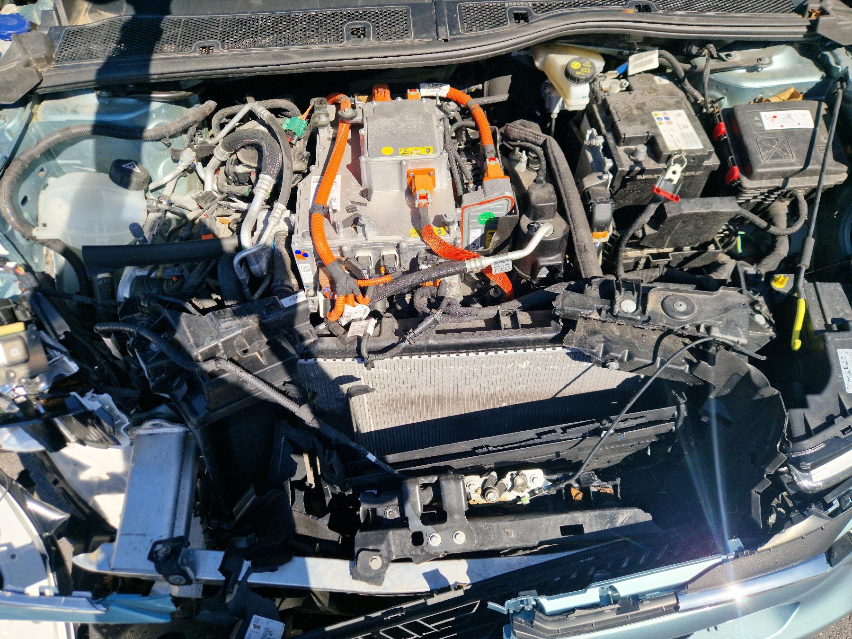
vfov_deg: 58.9
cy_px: 320
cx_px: 426
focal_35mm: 23
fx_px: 566
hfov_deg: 73.9
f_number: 1.8
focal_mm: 5.4
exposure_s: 1/1111
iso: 50
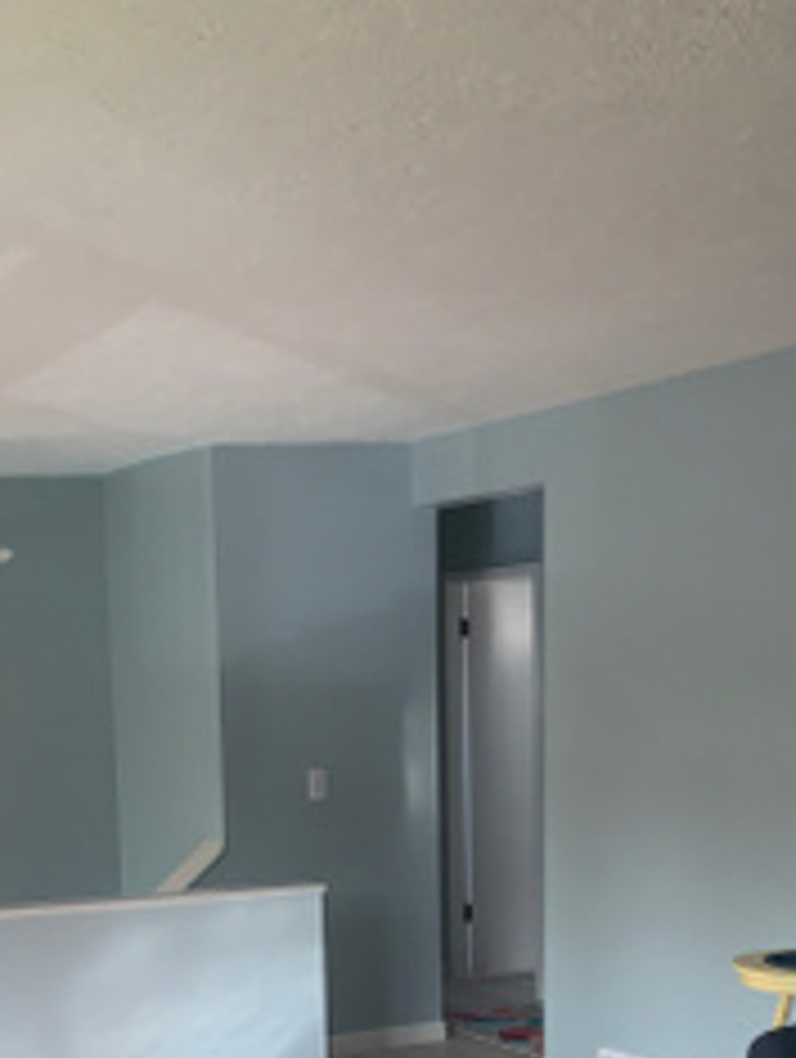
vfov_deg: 33.9
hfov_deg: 27.6
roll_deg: +0.6
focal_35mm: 53
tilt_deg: -7.0
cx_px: 427
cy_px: 977
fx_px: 1621
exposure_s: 1/120
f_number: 1.8
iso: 25
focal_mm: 4.25
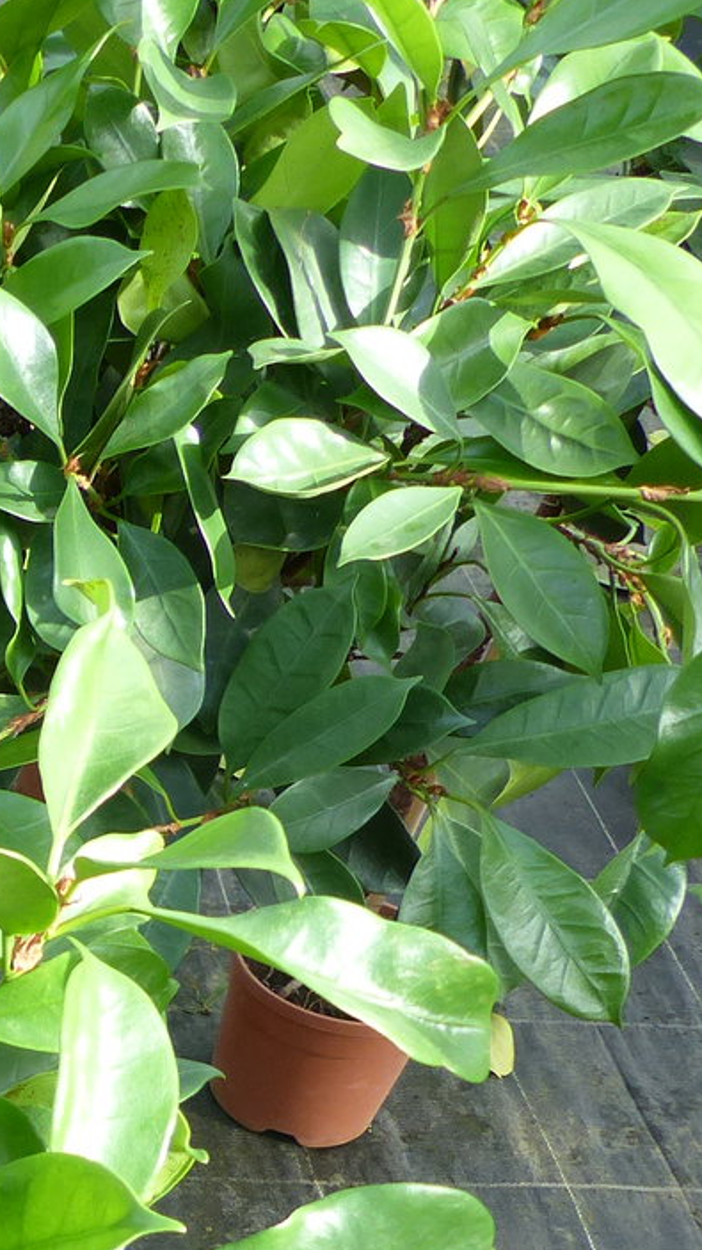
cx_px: -647
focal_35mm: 62
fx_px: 2053
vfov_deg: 32.6
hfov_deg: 15.8
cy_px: 1060
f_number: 2.8
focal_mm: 4.5
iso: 100
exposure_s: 1/125
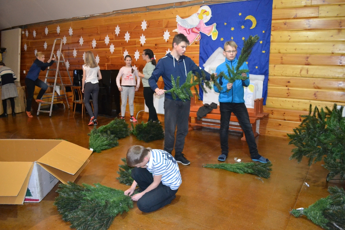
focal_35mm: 27
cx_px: 172
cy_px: 115
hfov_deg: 67.4
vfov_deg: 47.9
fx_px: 259
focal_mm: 18
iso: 3200
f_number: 3.5
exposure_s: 1/60
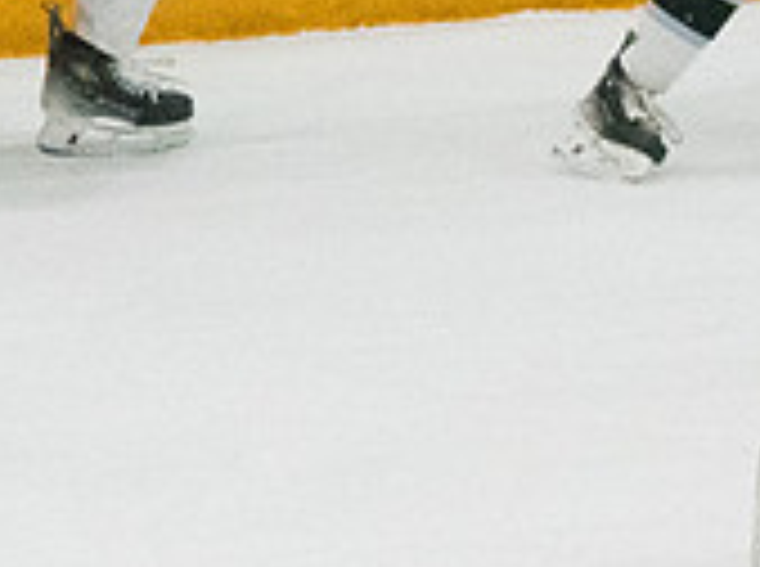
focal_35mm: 843
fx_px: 18469
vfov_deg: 1.8
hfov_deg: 2.4
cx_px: 1214
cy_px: 230
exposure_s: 1/1600
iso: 8000
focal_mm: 170
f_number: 5
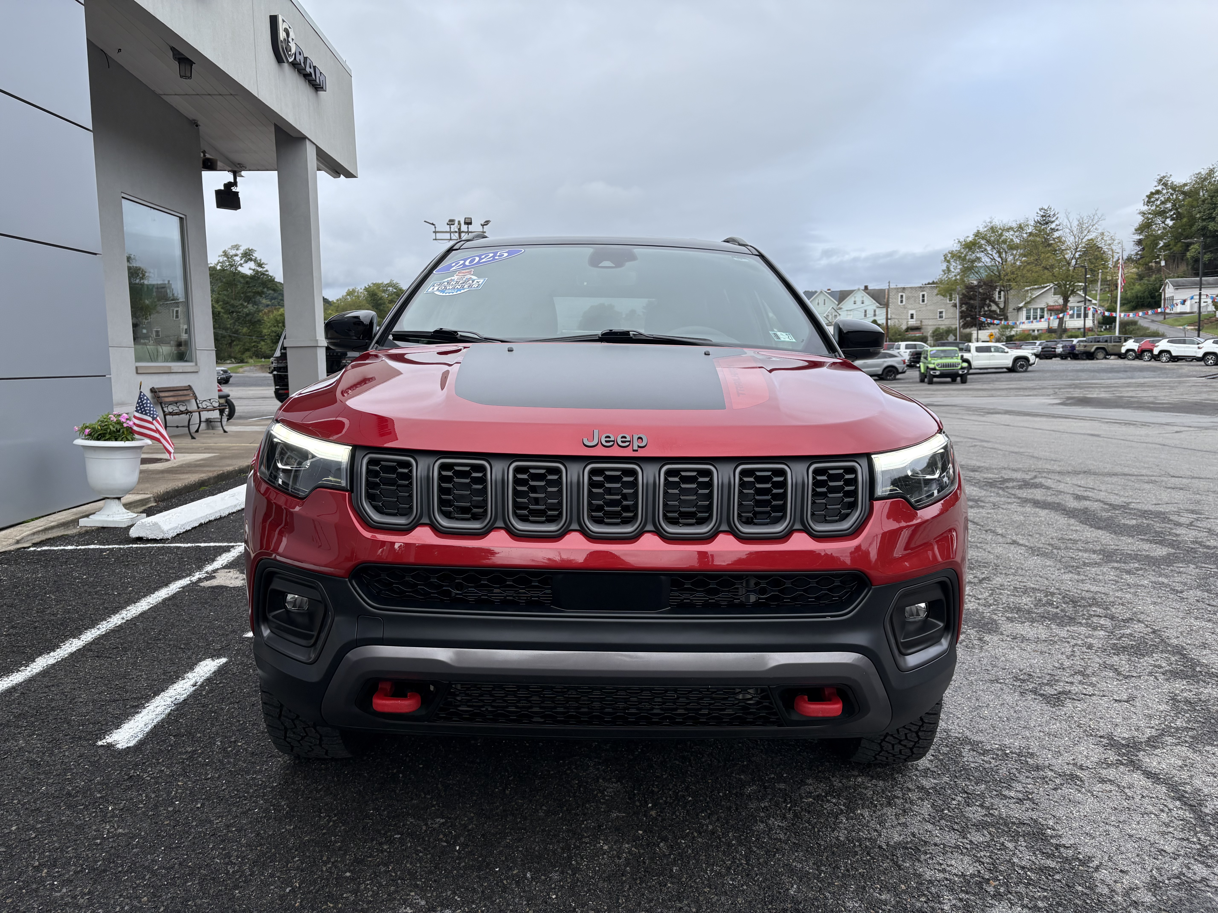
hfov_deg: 67.3
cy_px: 456
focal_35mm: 26
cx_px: 609
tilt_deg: -5.7
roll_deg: +1.4
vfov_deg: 53.1
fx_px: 915
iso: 50
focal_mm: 5.96
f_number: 1.6
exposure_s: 1/1364
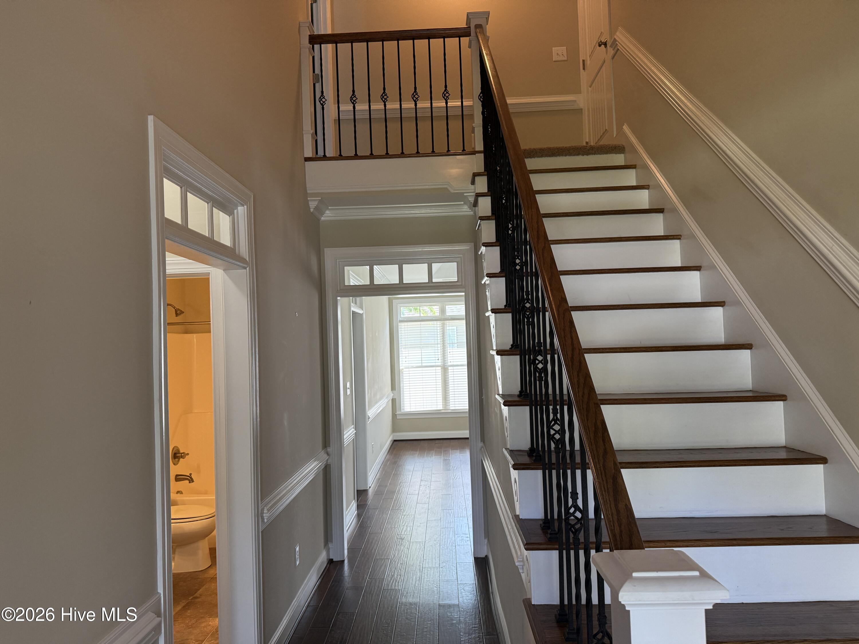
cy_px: 322
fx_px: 596
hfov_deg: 71.6
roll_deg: +2.2
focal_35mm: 24
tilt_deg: +2.1
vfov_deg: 56.8
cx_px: 430
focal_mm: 6.76
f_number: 1.78
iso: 200
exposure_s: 1/164
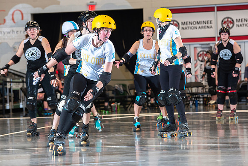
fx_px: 1154
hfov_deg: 12.3
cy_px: 86
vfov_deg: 8.2
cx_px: 120
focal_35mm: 168
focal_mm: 140
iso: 500
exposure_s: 1/160
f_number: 5.6
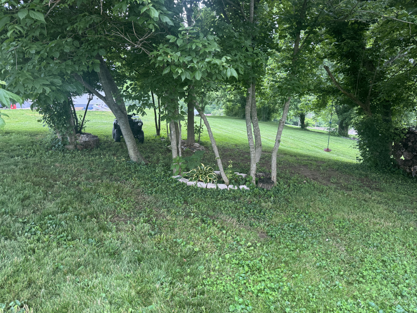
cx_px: 208
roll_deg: -2.2
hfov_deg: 71.6
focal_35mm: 24
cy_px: 156
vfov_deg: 56.8
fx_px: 289
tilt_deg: -11.5
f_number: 1.78
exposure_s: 1/121
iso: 160
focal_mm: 6.76
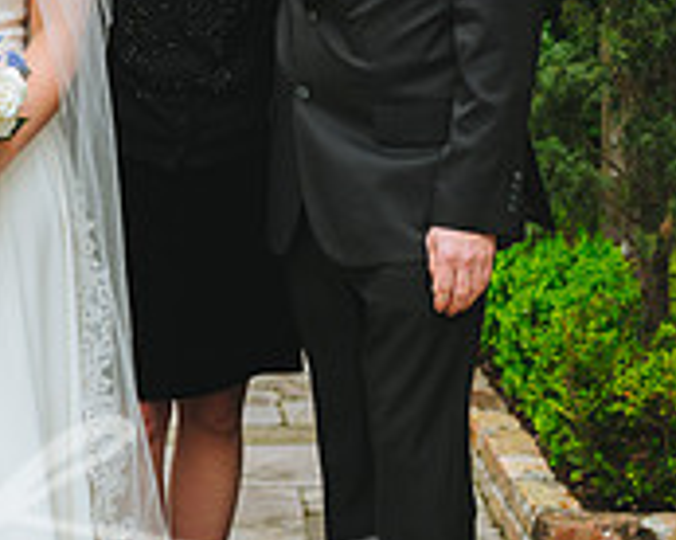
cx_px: -90
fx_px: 2898
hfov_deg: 13.0
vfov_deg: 10.6
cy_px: 196
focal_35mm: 145
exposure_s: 1/250
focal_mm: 46
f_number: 2.8
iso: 200
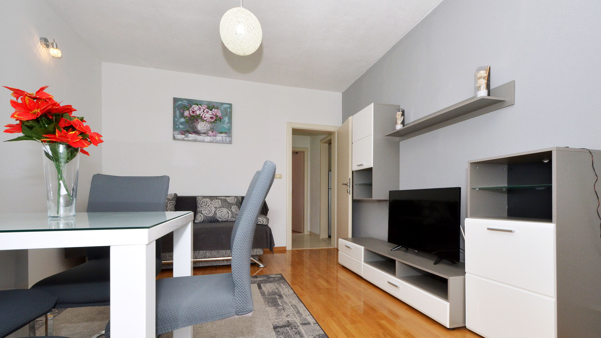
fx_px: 255
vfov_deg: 66.9
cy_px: 189
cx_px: 305
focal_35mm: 16
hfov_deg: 99.4
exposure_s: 1/125
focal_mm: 10
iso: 640
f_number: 13
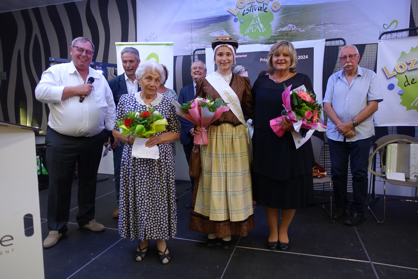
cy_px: 140
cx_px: 209
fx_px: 279
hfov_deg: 73.7
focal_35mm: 24
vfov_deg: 53.1
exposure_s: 1/60
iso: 640
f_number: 1.8
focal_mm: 8.8
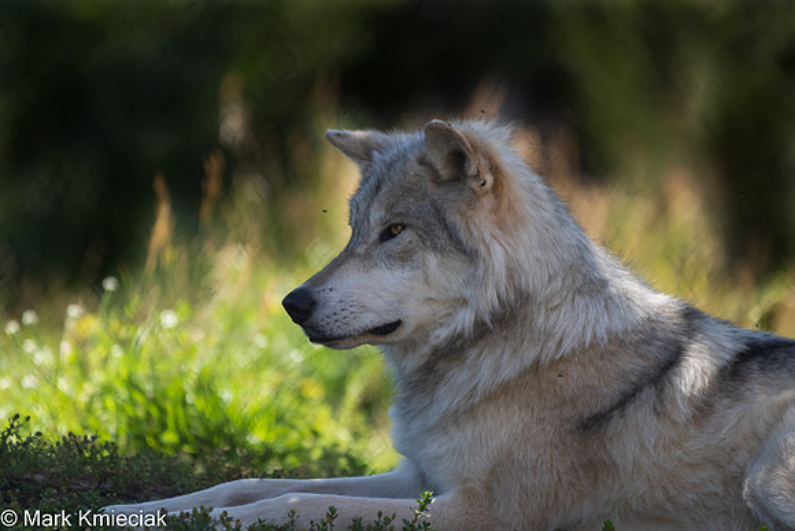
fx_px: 11044
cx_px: 398
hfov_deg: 4.1
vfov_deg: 2.8
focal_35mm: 500
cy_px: 266
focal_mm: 500
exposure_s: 1/1000
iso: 800
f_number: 5.6
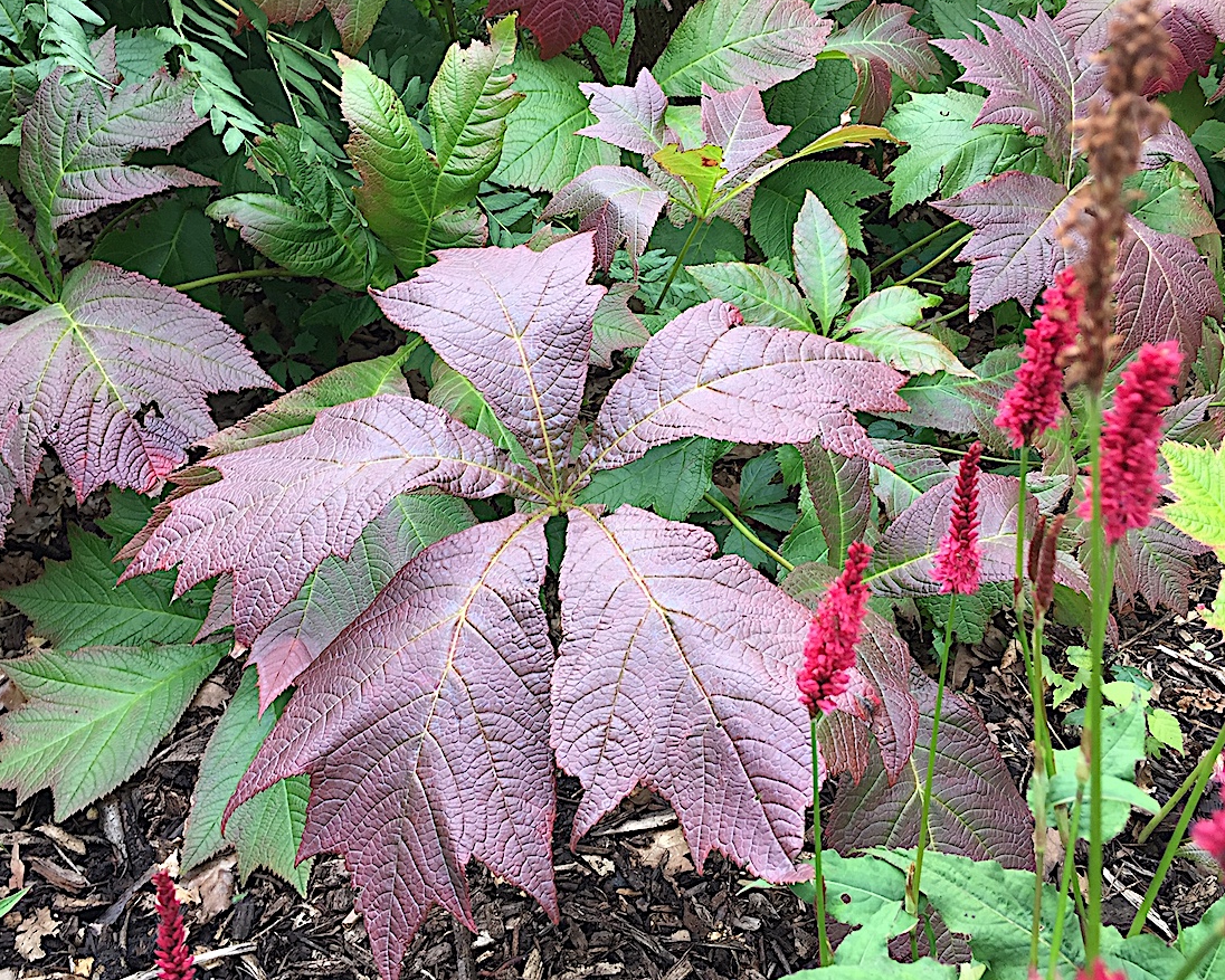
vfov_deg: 47.1
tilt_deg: -25.6
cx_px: 610
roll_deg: -3.3
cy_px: 488
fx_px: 1124
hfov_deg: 57.2
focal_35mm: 31
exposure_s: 1/100
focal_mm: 4.15
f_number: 2.2
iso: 32
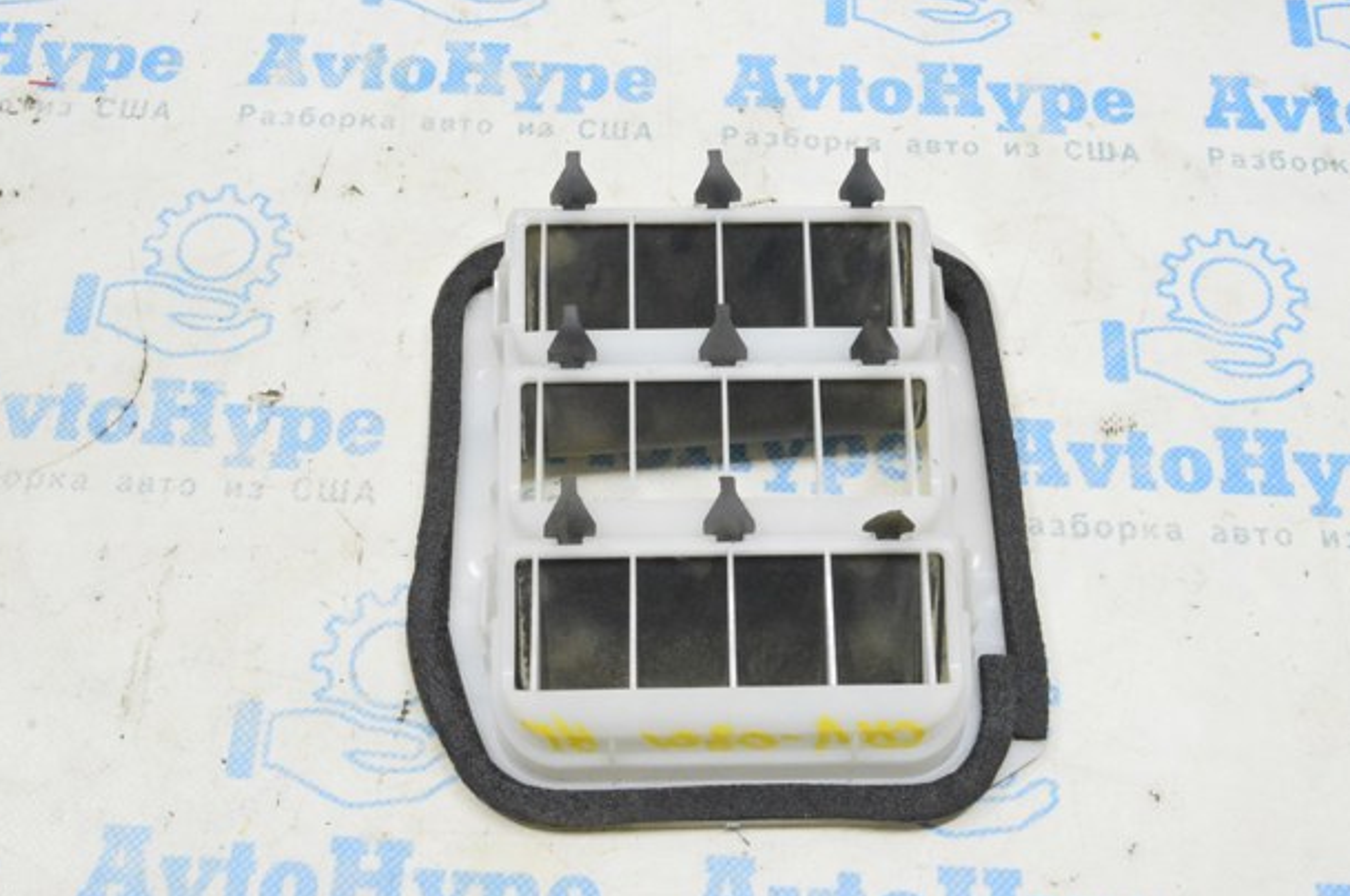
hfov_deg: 47.5
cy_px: 434
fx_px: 1535
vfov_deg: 32.5
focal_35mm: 41
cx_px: 674
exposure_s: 1/15
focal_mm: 26
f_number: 20
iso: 6400
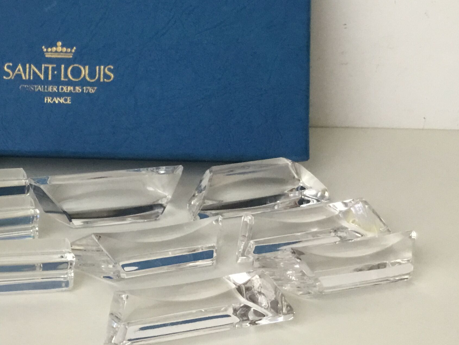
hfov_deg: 30.4
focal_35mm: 60
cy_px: 149
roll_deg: +0.5
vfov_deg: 24.4
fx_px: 796
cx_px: 26
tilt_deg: -21.5
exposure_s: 1/33
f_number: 2.4
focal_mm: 3.3
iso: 64
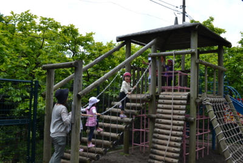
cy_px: 82
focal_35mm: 36
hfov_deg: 53.1
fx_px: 243
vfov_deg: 36.9
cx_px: 122
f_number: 7.1
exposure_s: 1/200
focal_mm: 24
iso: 100
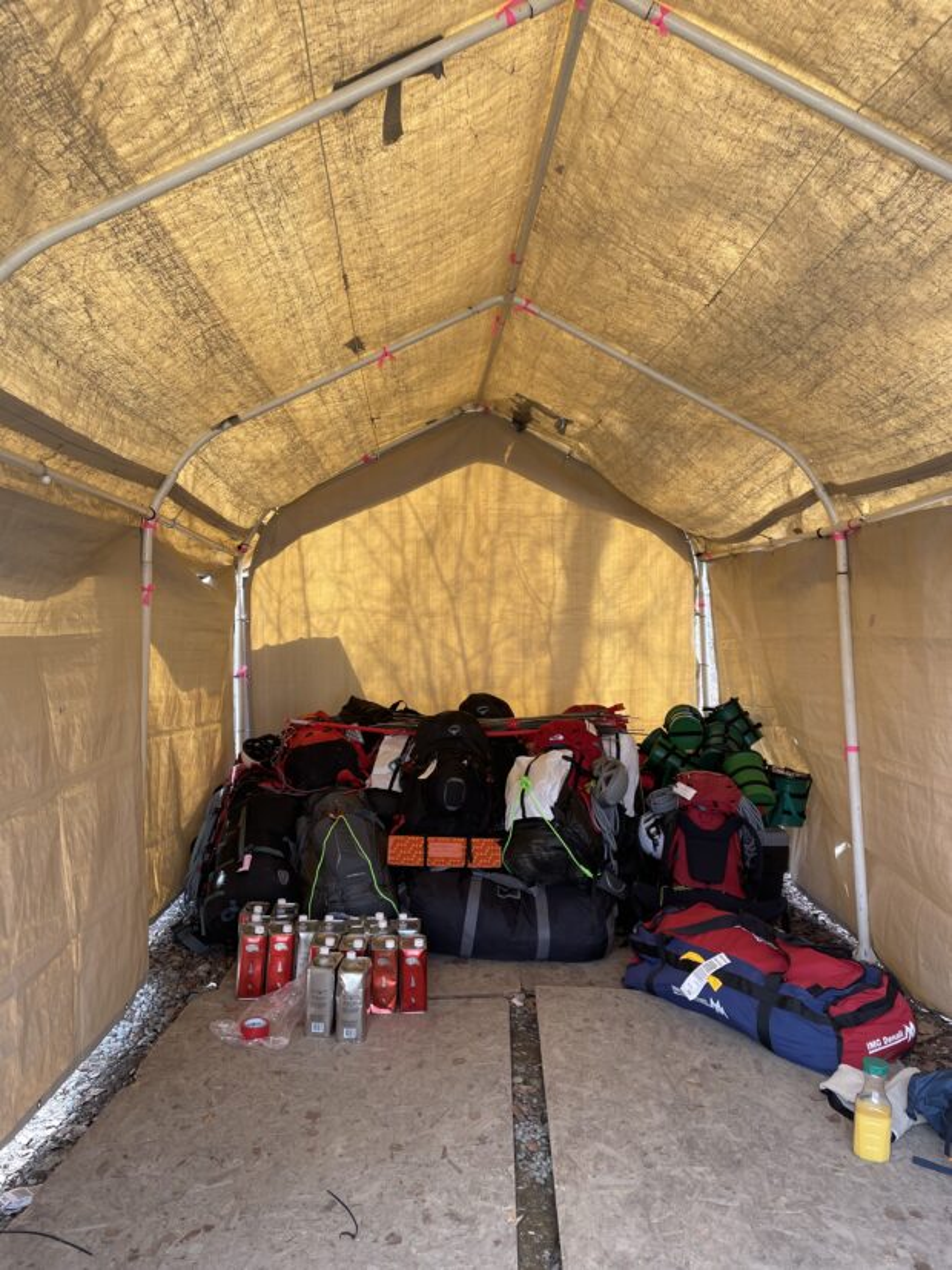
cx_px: 476
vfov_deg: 67.3
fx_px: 954
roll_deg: +0.8
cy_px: 635
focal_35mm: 26
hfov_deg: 53.1
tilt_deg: +0.5
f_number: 1.6
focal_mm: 4.2
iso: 32
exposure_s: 1/145
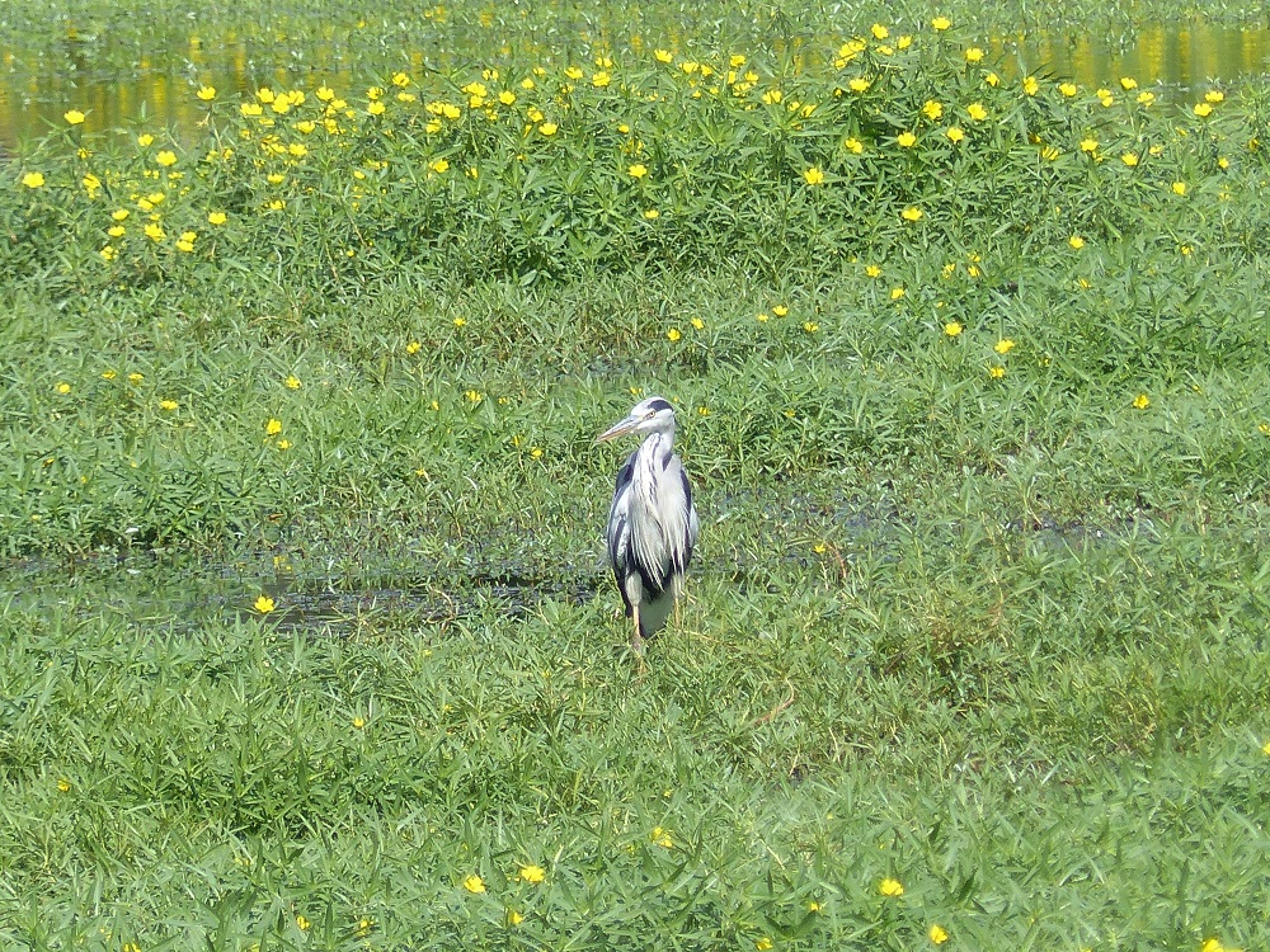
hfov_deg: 1.7
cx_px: 635
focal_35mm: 1200
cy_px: 476
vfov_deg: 1.2
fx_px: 44026
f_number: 4
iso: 100
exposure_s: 1/640
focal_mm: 108
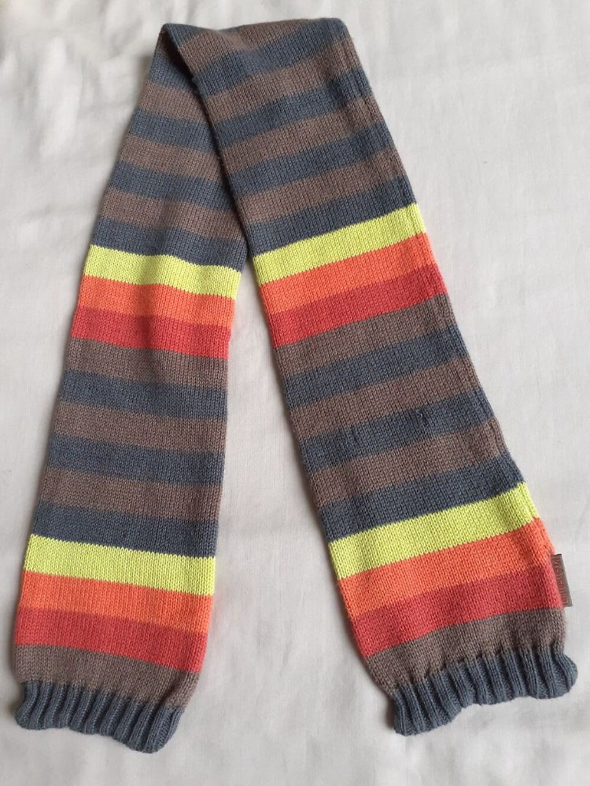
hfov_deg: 51.4
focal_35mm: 27
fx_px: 613
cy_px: 393
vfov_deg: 65.3
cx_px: 295
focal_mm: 3.6
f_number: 1.9
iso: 160
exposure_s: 1/50
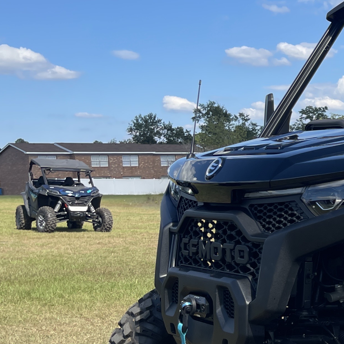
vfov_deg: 23.8
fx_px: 810
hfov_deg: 21.2
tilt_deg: -6.1
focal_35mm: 72
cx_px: 478
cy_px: 253
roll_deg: +1.6
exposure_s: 1/2336
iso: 32
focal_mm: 5.1
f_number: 1.6
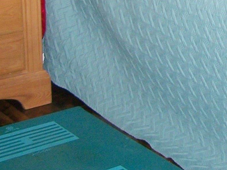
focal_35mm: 136
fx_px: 893
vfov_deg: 10.5
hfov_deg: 13.9
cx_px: 296
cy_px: -94
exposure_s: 1/60
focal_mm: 6.3
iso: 160
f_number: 2.8
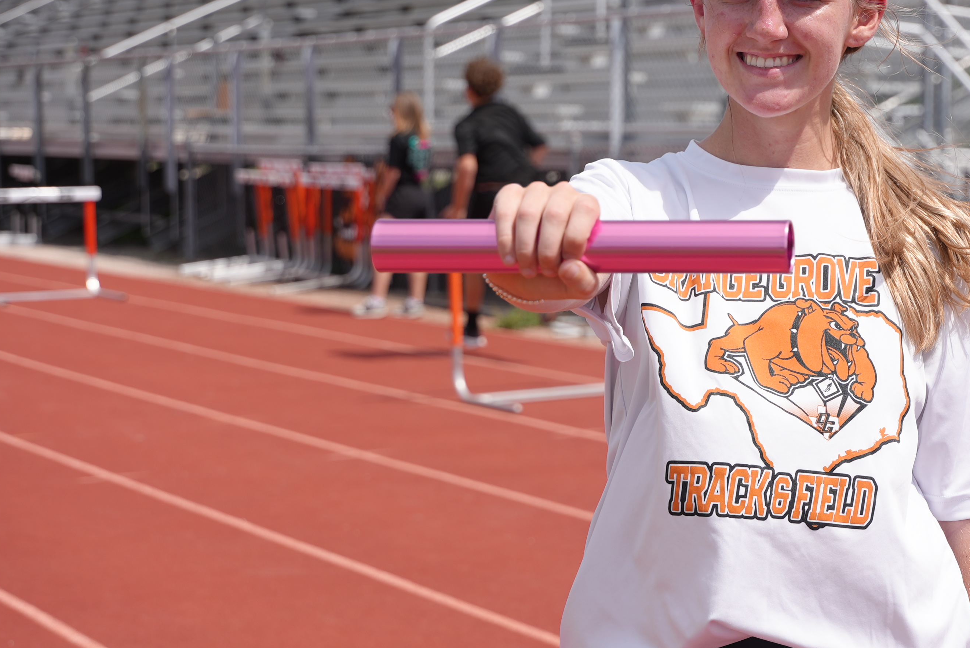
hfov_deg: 23.6
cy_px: 264
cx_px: 732
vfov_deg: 16.1
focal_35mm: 85
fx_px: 2291
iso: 80
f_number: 5
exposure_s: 1/800
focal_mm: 53
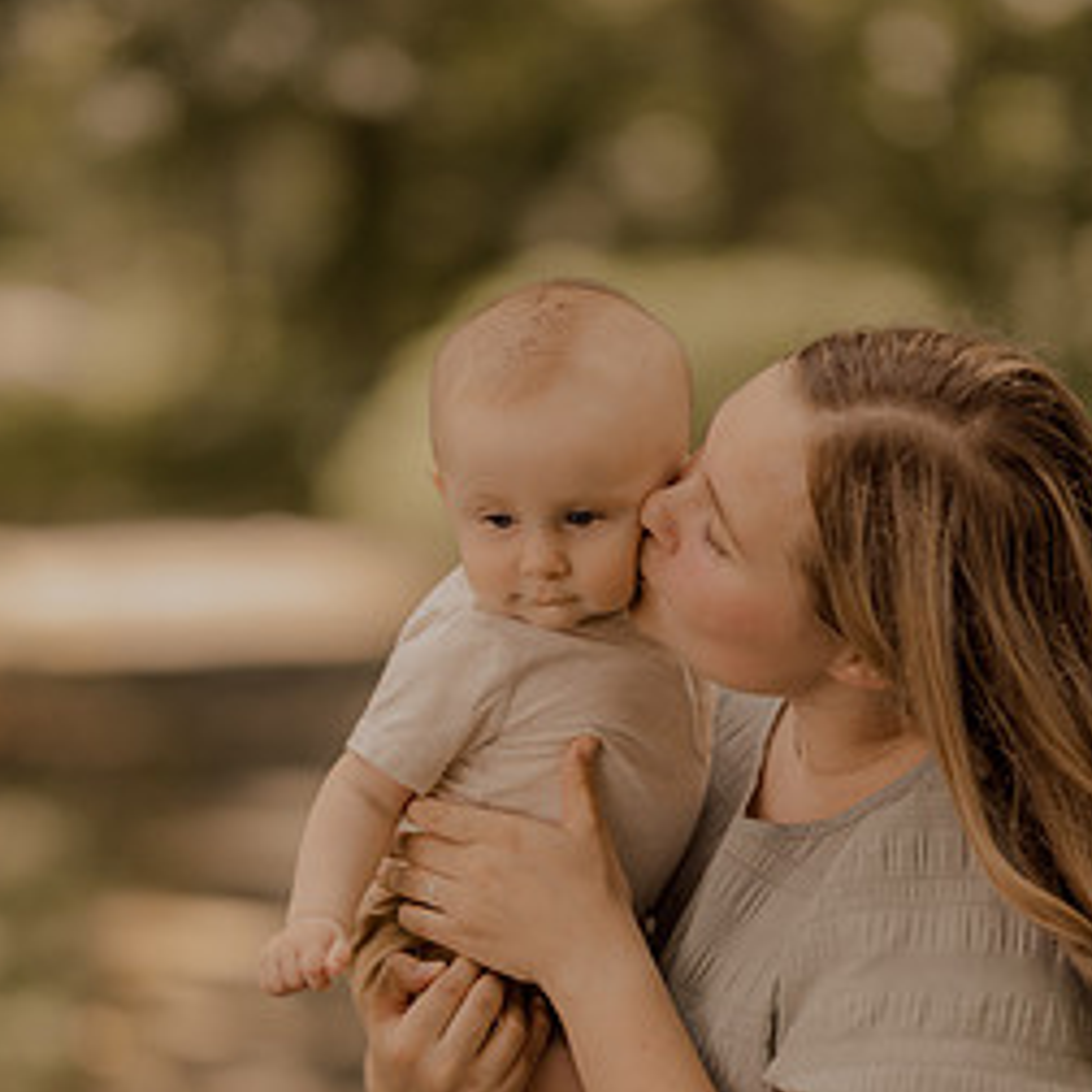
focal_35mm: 166
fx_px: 5925
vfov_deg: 10.5
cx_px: 581
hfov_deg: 10.5
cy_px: 756
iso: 160
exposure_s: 1/1000
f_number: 1.4
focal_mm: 85
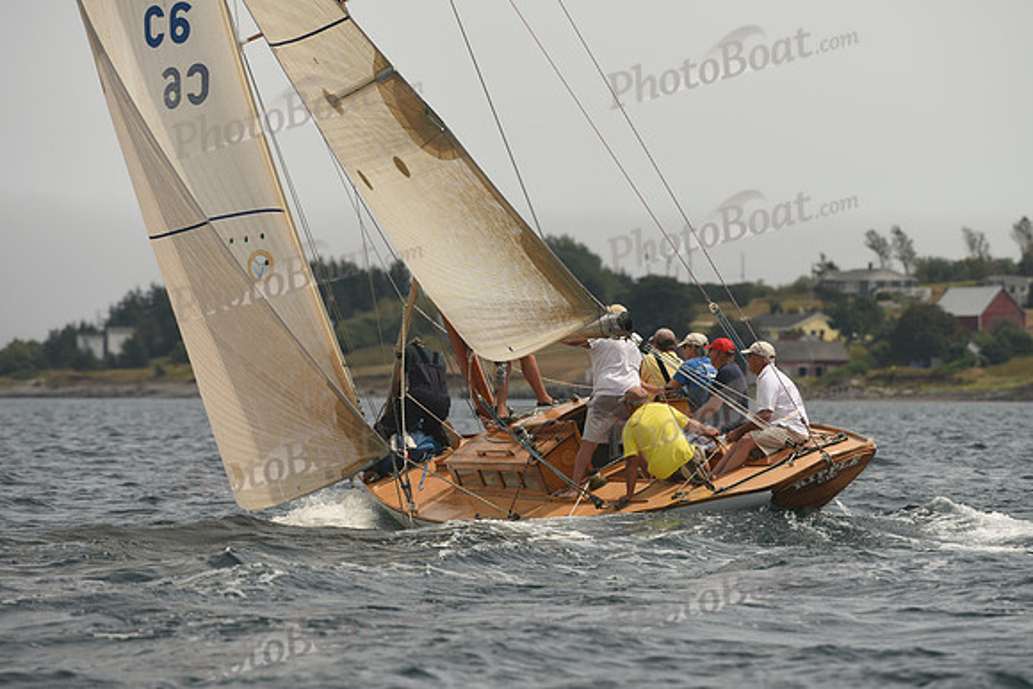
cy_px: 344
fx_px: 11480
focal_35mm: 400
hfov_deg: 5.2
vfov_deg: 3.4
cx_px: 516
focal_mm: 400
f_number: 7.1
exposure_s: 1/1000
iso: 250
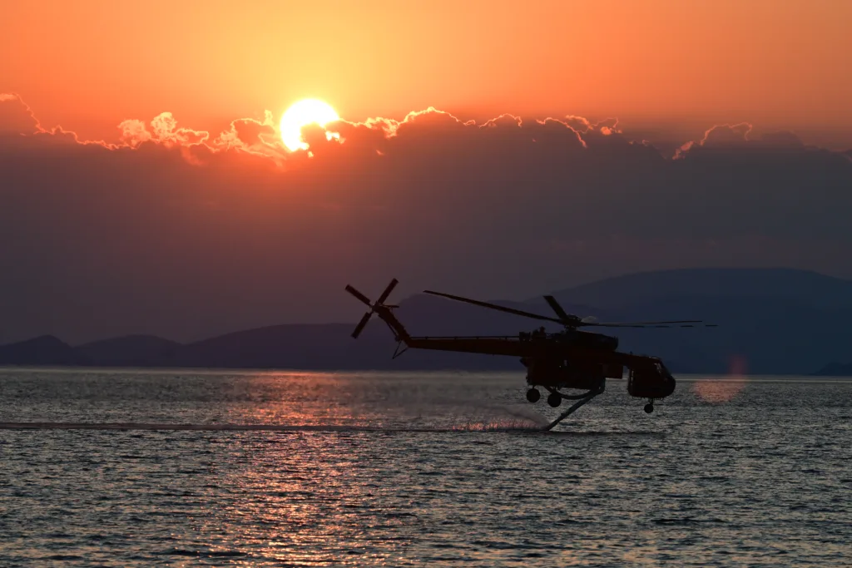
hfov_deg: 7.9
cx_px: 426
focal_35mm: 262
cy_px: 284
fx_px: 6201
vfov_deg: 5.2
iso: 400
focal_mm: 175
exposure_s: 1/1250
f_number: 6.3
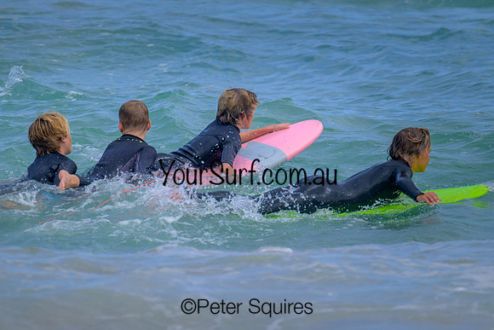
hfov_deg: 2.6
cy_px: 165
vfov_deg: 1.7
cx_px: 247
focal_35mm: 800
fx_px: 10980
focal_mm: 800
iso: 1100
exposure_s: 1/2000
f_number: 11
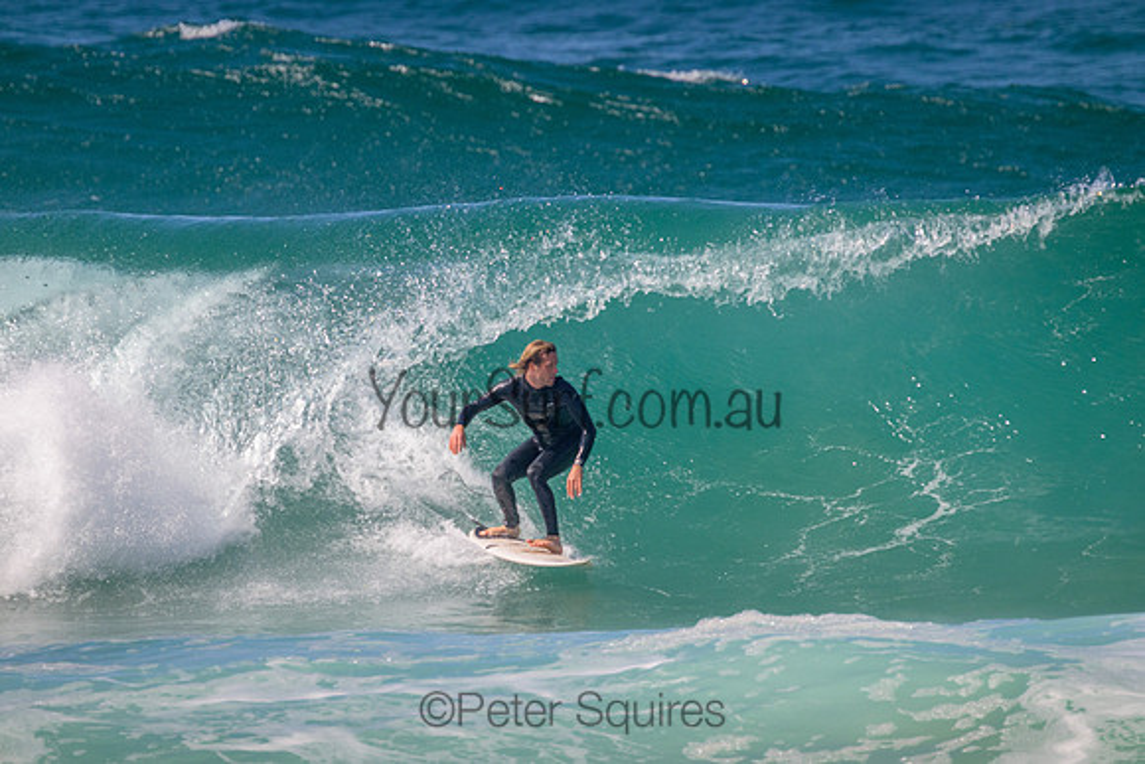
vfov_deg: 1.7
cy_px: 382
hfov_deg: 2.6
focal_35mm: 800
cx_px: 572
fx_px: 25449
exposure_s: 1/2000
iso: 1000
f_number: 11
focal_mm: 800
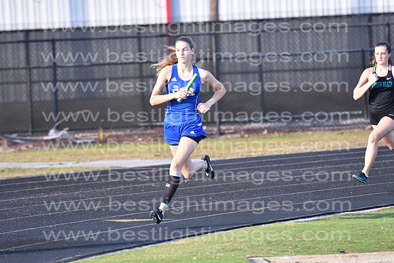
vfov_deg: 4.6
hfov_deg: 6.9
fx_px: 3284
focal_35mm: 300
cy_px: 132
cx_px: 197
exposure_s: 1/640
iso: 250
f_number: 4
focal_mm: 200
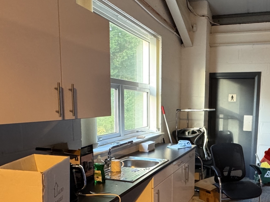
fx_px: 257
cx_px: 186
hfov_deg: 53.9
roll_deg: -0.8
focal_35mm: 33
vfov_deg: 42.2
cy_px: 139
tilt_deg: -7.8
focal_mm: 2.22
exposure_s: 1/50
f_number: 2.2
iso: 320
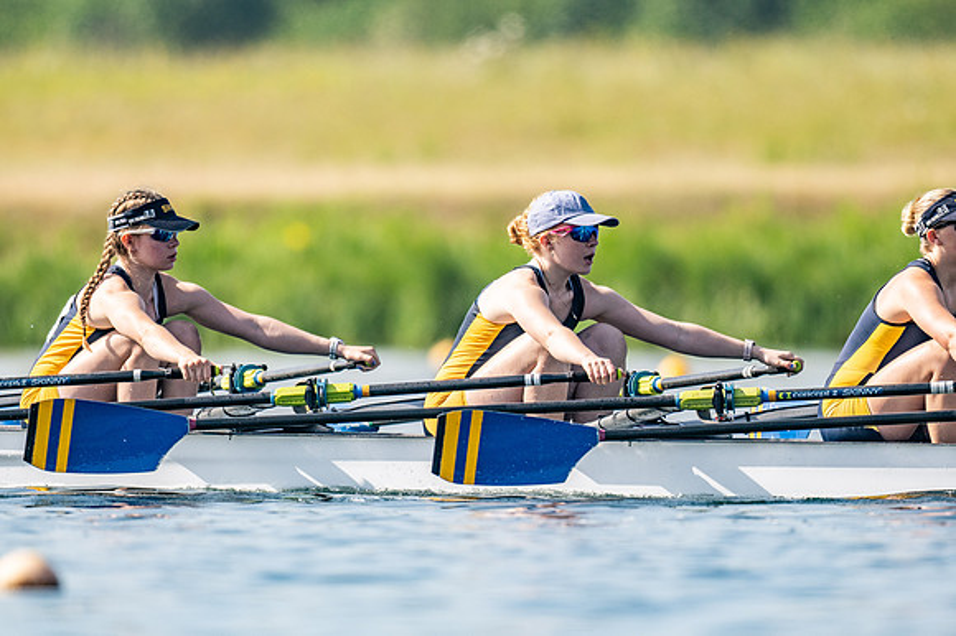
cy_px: 318
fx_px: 23885
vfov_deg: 1.5
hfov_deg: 2.3
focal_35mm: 900
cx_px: 478
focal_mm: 600
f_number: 4
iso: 180
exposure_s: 1/2500
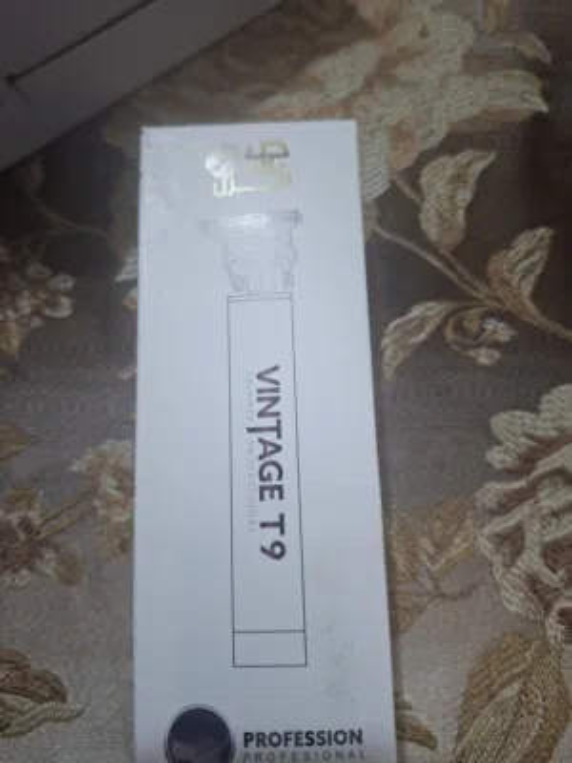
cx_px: 286
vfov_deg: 73.9
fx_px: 507
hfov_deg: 58.9
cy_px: 382
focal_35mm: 23
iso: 250
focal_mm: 5.54
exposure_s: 1/50
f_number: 1.8
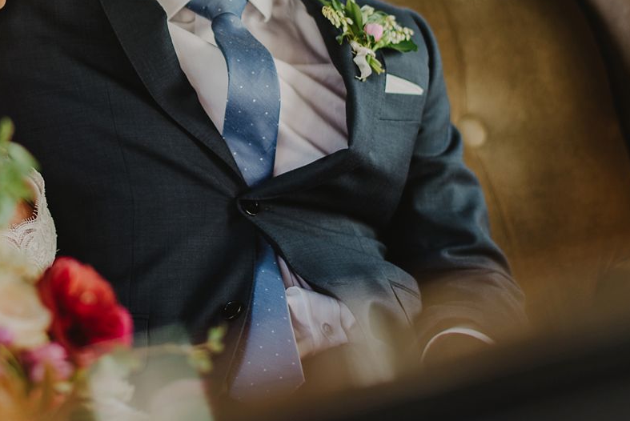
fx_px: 1961
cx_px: 27
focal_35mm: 112
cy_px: 66
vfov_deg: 12.2
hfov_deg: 17.9
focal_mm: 58
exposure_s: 1/250
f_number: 2
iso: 80
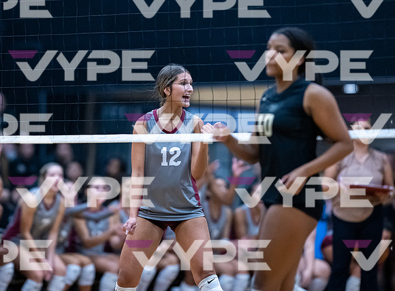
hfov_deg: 6.6
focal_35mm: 301
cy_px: 89
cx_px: 132
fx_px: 3411
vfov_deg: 4.9
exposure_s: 1/1600
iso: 3200
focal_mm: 200
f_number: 2
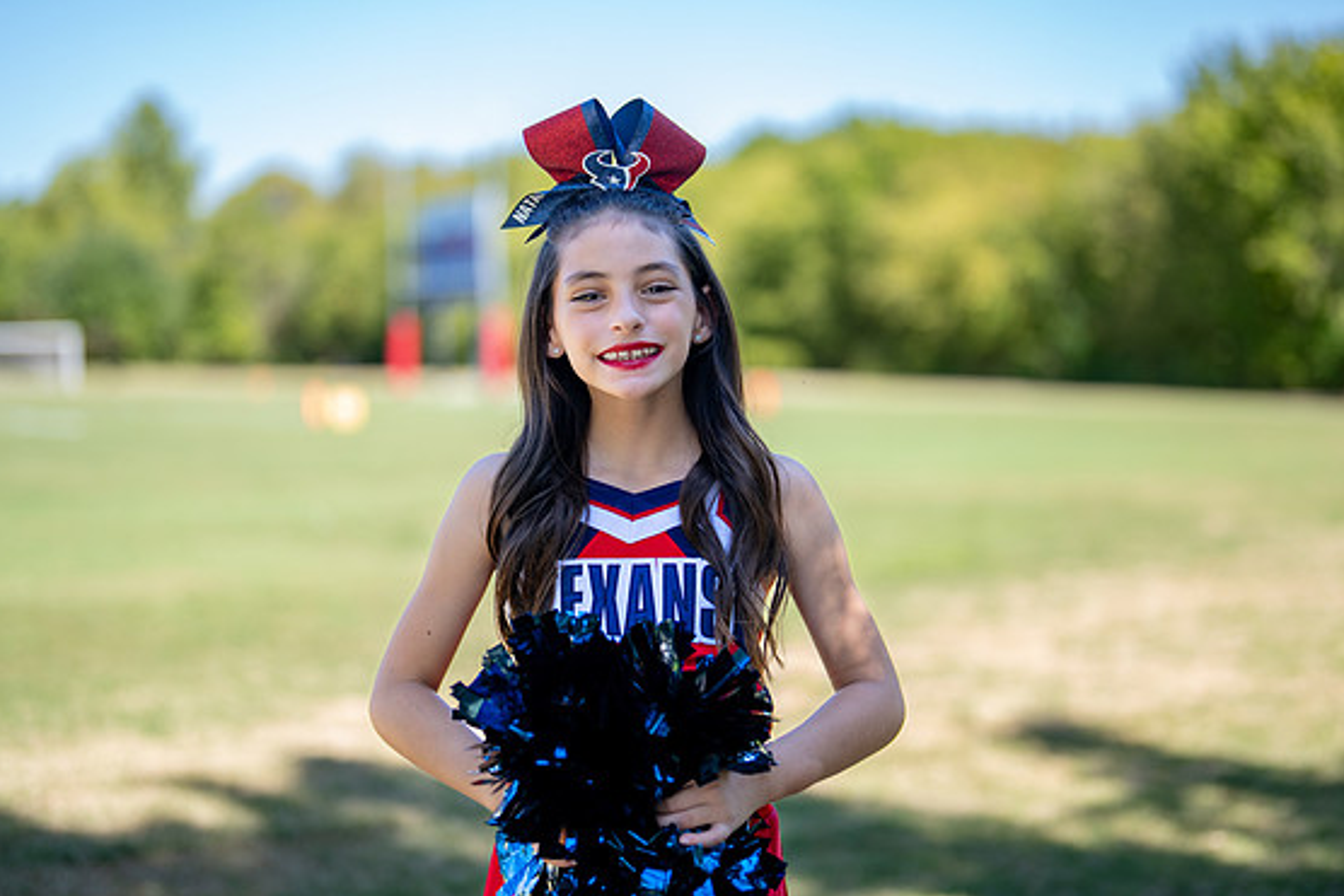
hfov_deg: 34.5
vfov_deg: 23.4
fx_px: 2166
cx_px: 662
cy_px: 450
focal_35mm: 58
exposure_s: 1/1600
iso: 100
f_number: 1.2
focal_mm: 50
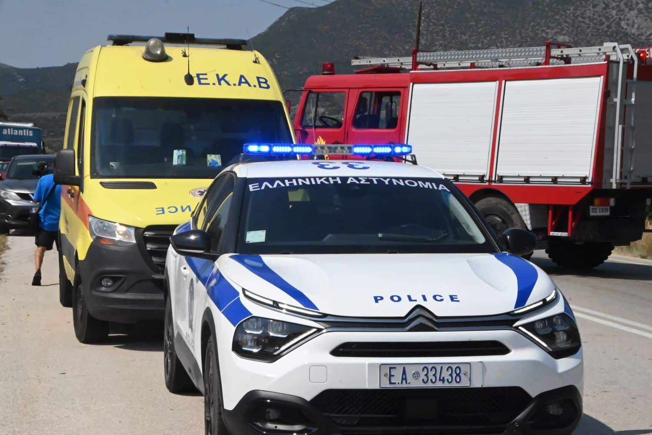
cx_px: 326
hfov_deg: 24.8
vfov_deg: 16.7
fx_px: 1485
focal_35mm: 82
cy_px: 218
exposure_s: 1/2500
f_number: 32
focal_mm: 55
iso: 6400
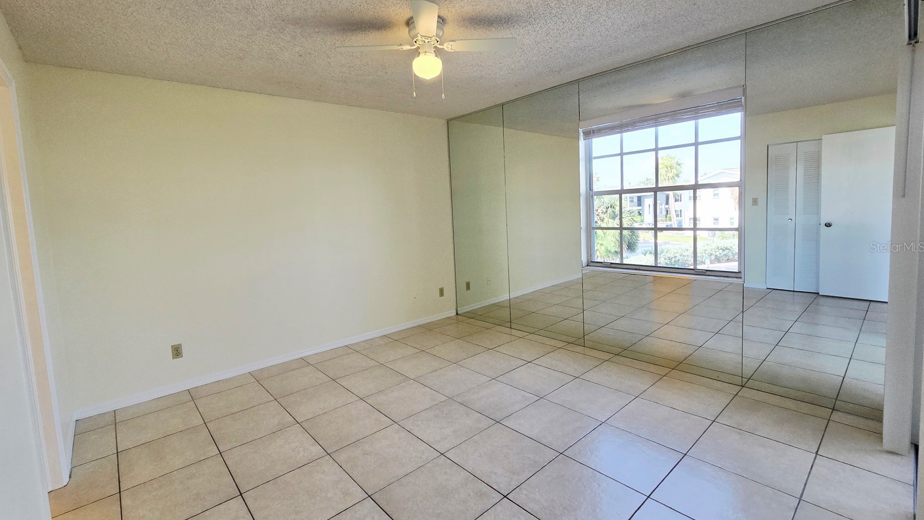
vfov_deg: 70.5
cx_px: 438
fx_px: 368
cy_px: 247
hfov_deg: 102.9
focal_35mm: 15
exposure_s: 1/145
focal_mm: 2.2
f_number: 2.2
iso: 50
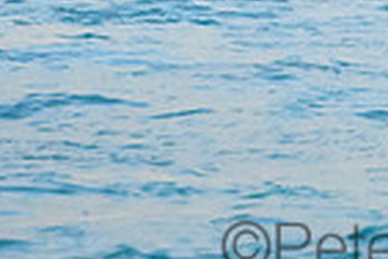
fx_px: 27255
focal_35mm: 2529
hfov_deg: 0.8
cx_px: 435
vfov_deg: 0.5
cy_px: -211
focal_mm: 400
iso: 3200
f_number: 5.6
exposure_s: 1/2000
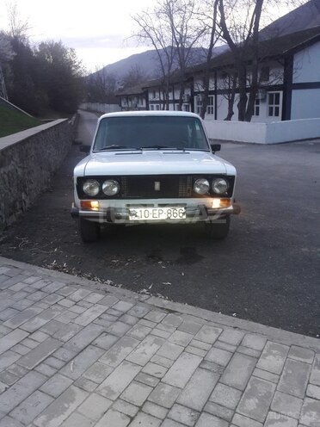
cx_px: 160
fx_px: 345
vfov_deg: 63.4
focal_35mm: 28
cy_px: 214
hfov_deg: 49.7
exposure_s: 1/33
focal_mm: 3.7
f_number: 1.9
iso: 125
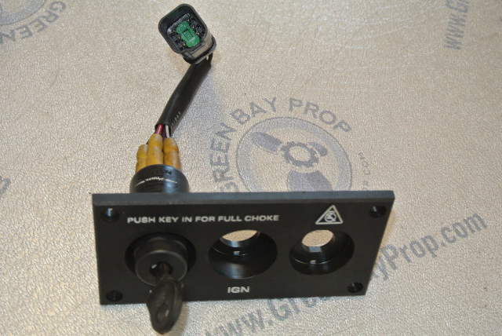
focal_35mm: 47
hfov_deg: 41.9
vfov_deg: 28.7
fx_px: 656
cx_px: 251
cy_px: 168
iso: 200
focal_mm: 17.5
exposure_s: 1/60
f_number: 4.5
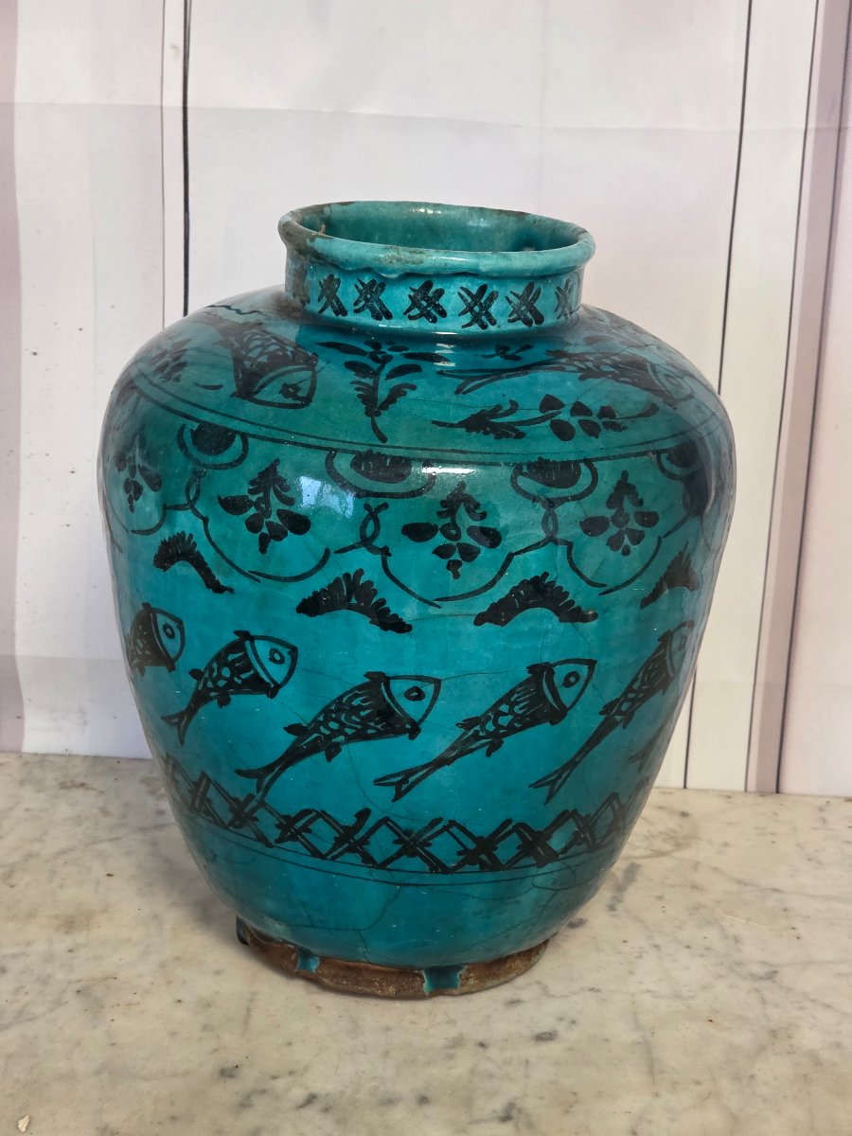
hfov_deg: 21.3
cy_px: 568
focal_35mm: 69
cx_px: 426
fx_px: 2264
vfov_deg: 28.2
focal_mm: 7.9
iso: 320
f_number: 2.4
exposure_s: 1/50
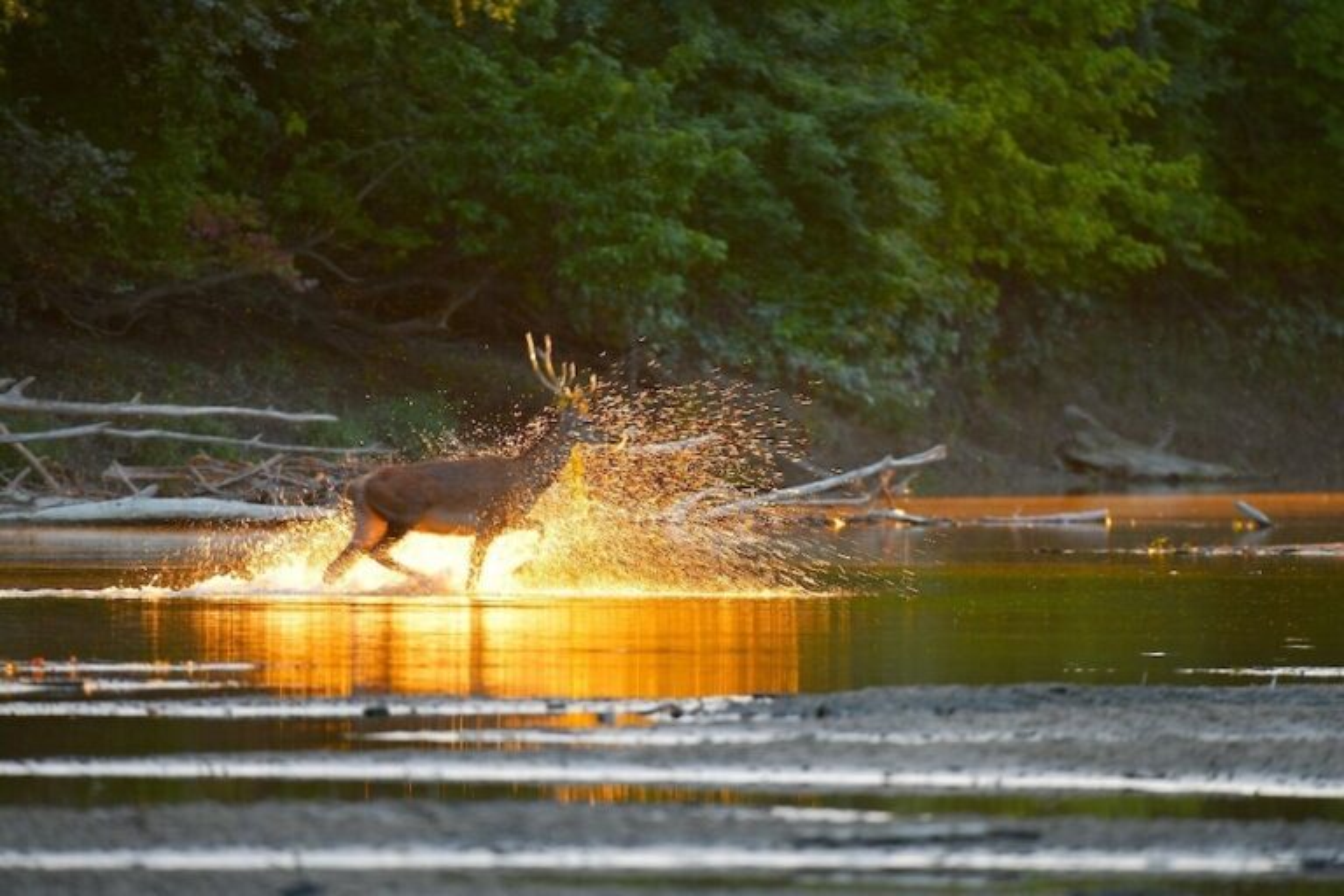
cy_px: 448
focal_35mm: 600
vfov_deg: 2.3
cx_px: 672
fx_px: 22398
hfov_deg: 3.4
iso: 560
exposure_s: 1/60
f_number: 6.3
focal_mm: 600
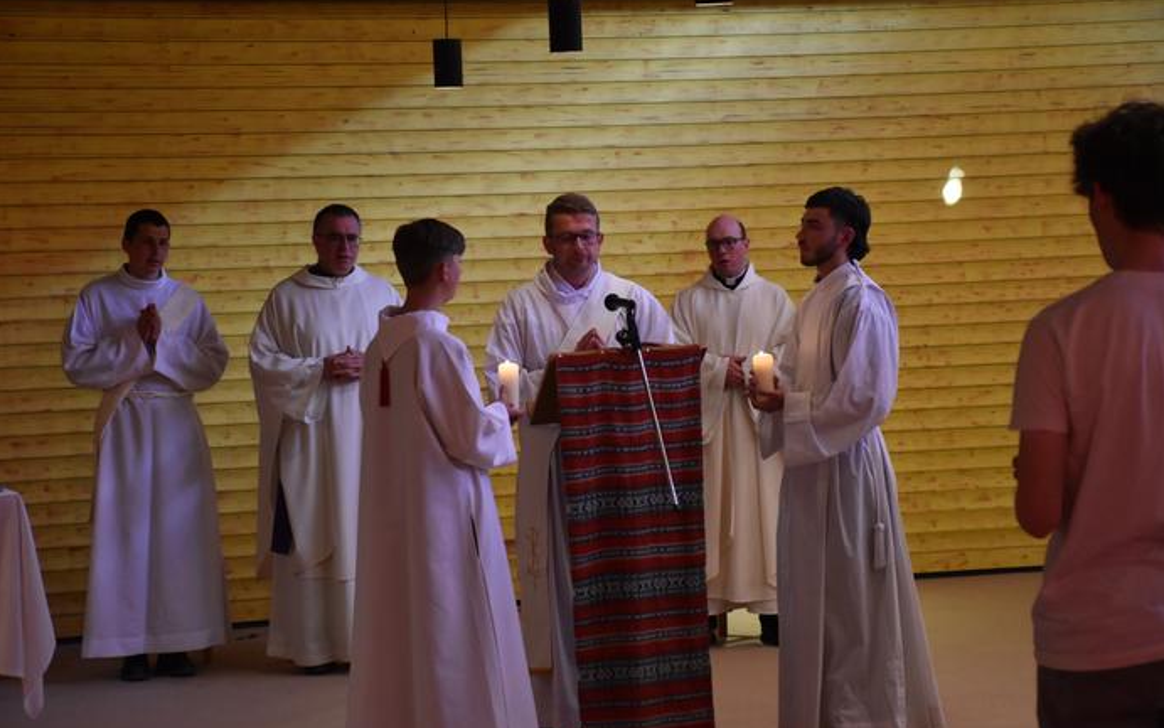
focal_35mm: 93
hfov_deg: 22.3
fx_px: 2950
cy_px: 360
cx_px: 585
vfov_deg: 14.1
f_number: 5
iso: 2200
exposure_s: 1/60
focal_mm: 60
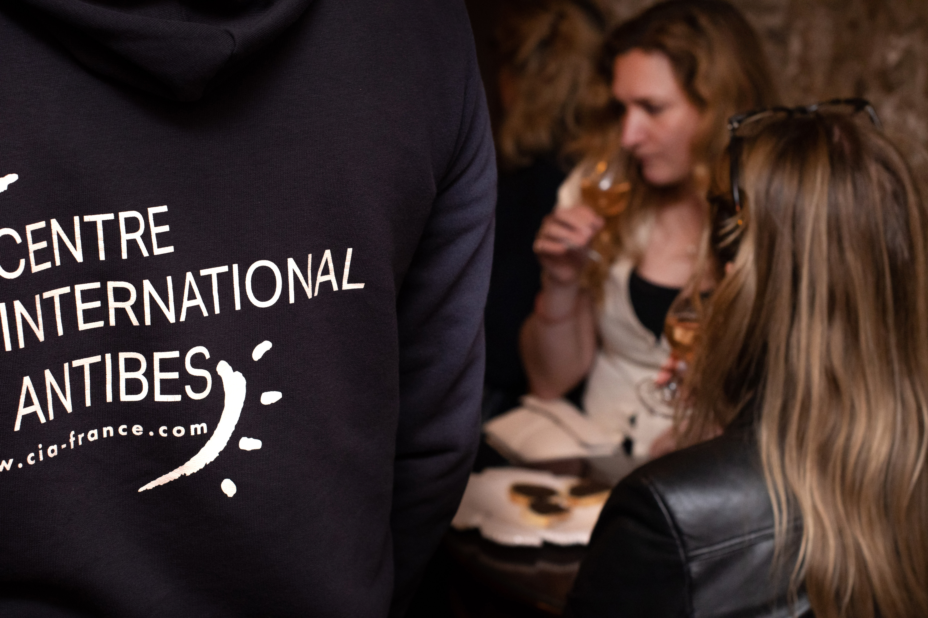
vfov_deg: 18.2
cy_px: 309
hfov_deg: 27.0
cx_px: 464
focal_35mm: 75
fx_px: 1933
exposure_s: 1/350
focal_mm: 50
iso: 800
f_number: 5.6
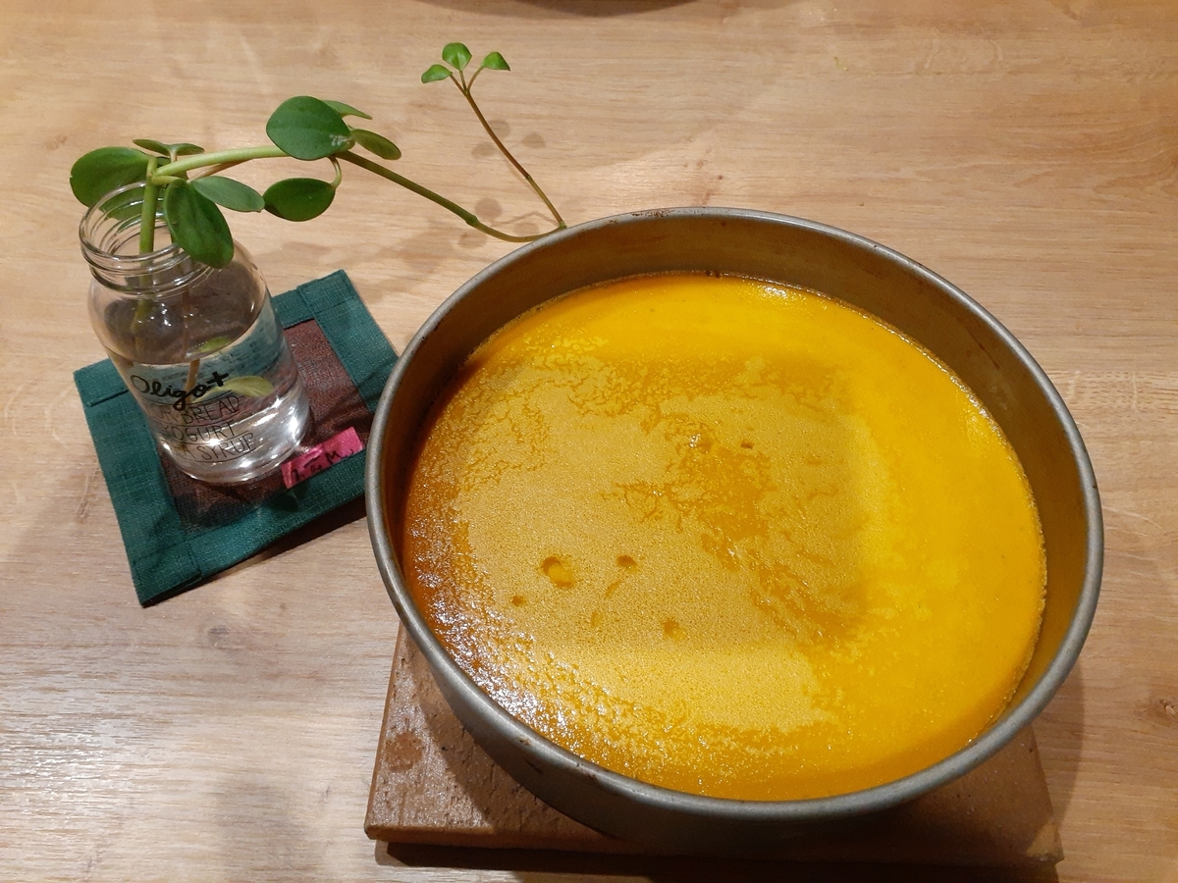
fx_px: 919
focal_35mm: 27
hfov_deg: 65.3
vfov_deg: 51.4
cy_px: 442
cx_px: 589
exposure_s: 1/50
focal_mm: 3.6
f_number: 1.9
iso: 320
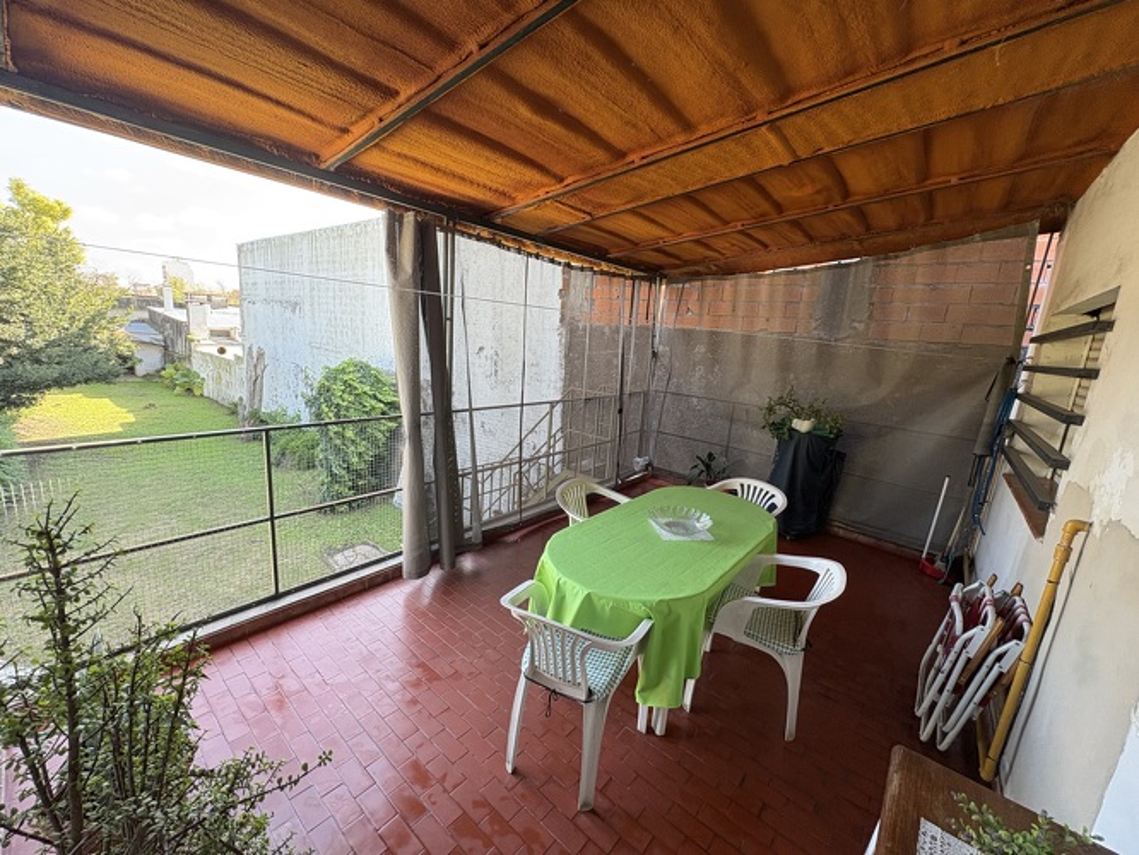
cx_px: 570
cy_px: 428
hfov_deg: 102.0
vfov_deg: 85.7
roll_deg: -3.6
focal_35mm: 14
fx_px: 461
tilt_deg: -11.1
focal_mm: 2.22
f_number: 2.2
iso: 125
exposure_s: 1/99
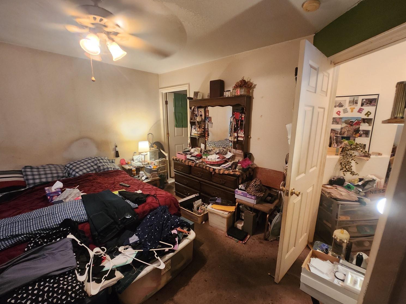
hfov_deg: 102.0
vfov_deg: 85.6
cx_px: 214
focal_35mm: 14
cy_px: 157
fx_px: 164
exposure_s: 1/30
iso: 400
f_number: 2.2
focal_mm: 1.7
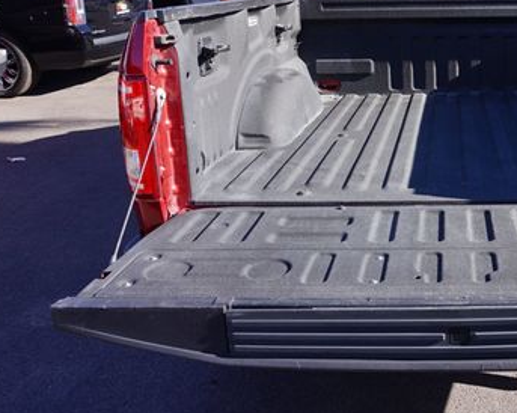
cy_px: 128
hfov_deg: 41.3
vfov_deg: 35.2
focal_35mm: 42
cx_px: 437
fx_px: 642
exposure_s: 1/80
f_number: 8
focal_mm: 16
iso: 100
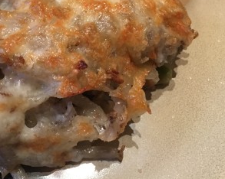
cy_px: 47
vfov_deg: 25.9
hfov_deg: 30.6
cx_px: 9
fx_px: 386
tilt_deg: -54.7
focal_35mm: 58
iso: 160
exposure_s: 1/30
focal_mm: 4.15
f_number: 2.2
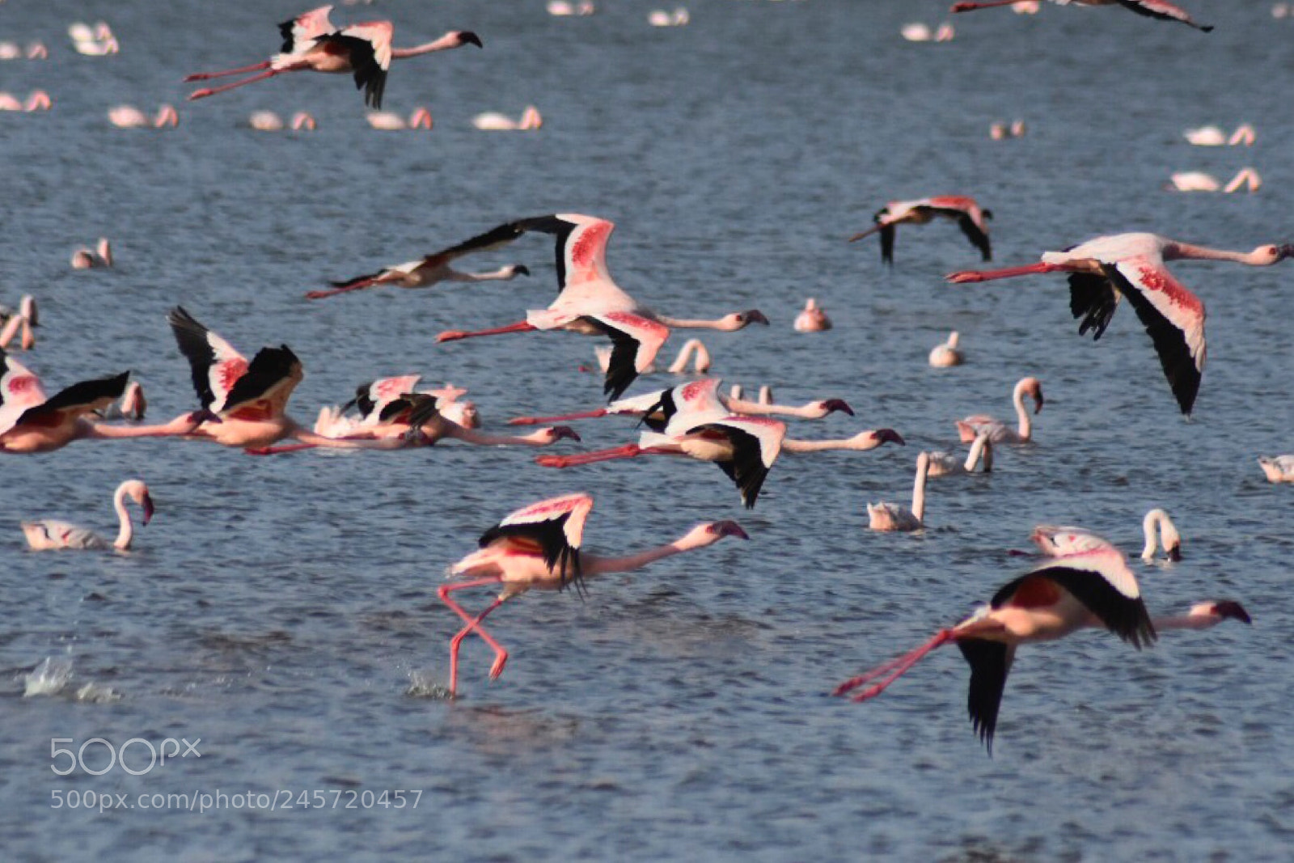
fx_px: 16175
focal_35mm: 450
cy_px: 432
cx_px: 647
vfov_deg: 3.1
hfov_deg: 4.6
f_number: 7.1
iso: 800
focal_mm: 300
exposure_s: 1/3200
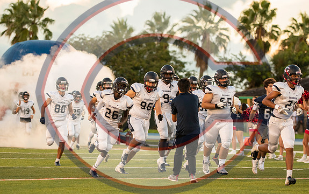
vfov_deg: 7.1
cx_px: 154
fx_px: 1559
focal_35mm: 185
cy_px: 92
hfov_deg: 11.3
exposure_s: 1/1600
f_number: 2.8
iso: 1800
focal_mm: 120
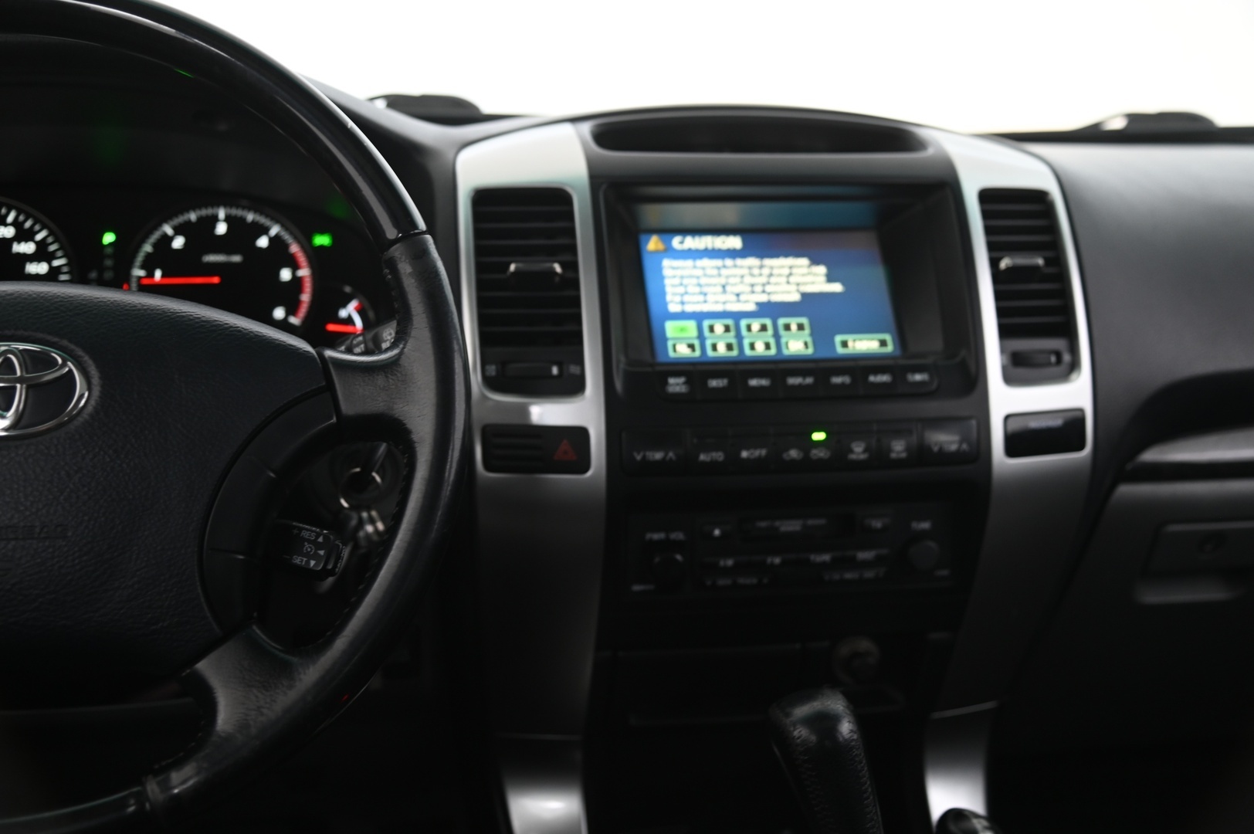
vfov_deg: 29.2
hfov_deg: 42.8
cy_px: 417
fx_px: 1601
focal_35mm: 46
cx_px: 627
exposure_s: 1/10
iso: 1000
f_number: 4
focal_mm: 46
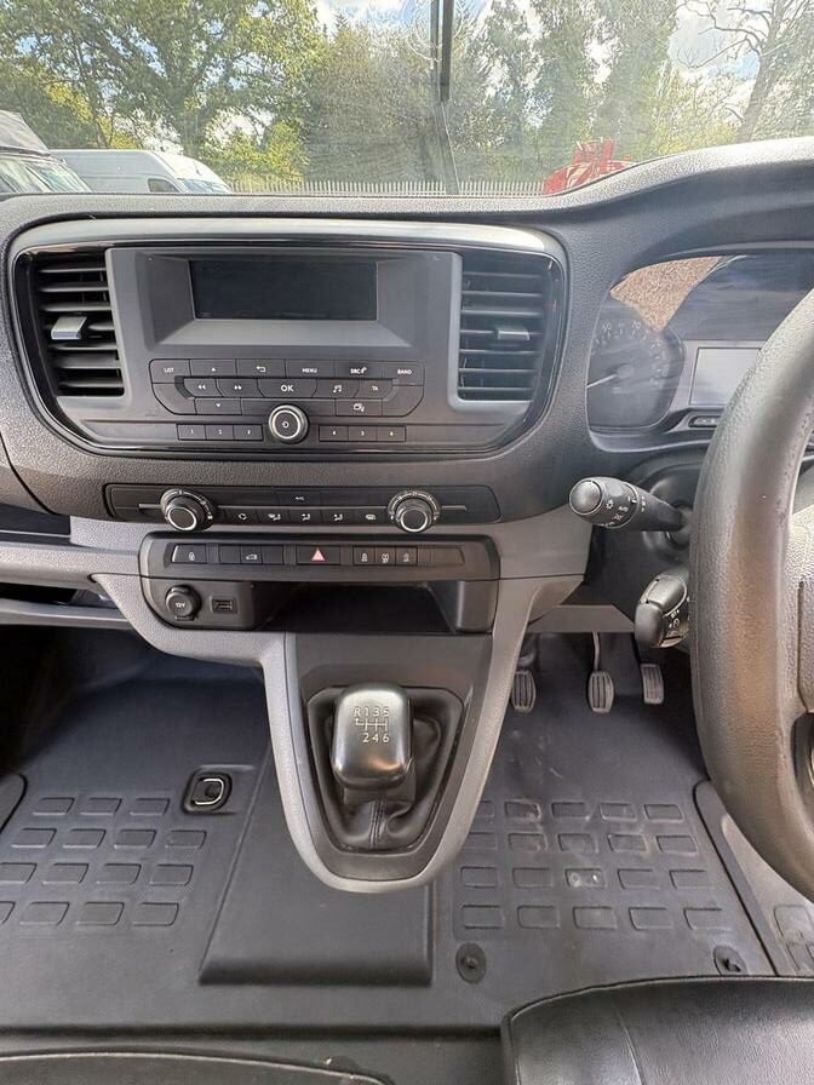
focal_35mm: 14
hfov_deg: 85.7
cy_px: 542
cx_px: 407
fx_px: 439
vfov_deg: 102.1
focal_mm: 2.22
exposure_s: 1/138
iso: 100
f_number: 2.2
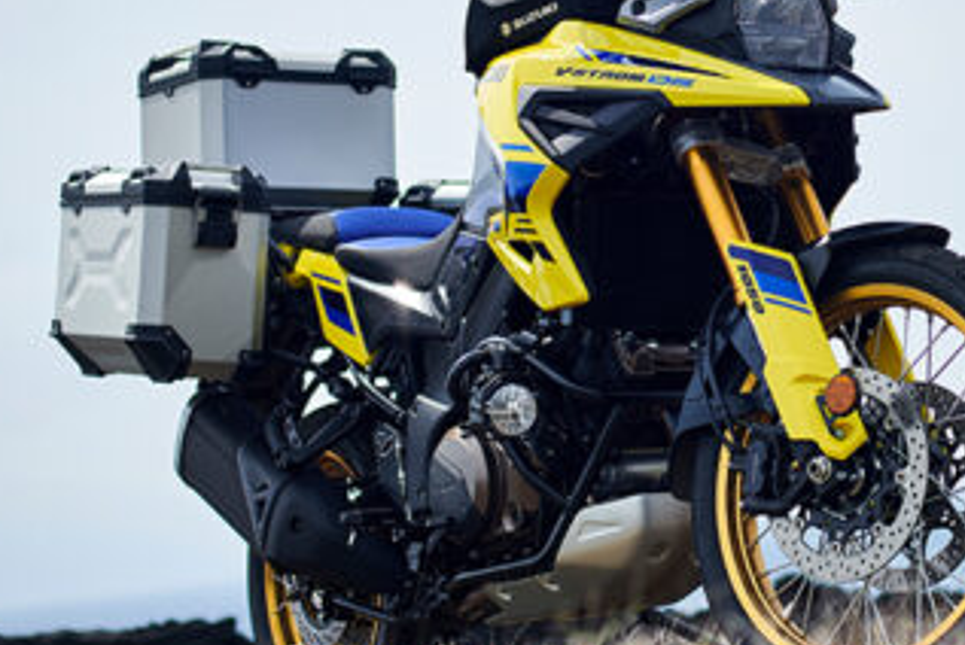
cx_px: 855
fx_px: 3246
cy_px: 82
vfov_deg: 11.3
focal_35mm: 121
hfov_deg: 16.7
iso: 80
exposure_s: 1/2500
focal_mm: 50
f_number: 2.2
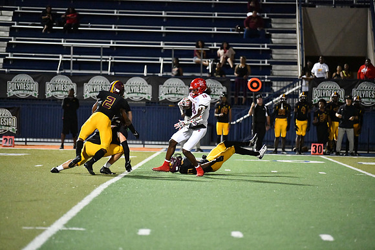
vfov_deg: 8.1
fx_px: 1771
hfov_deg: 12.1
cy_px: 125
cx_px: 188
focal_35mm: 170
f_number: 2.8
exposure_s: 1/3200
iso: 16000
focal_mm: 170
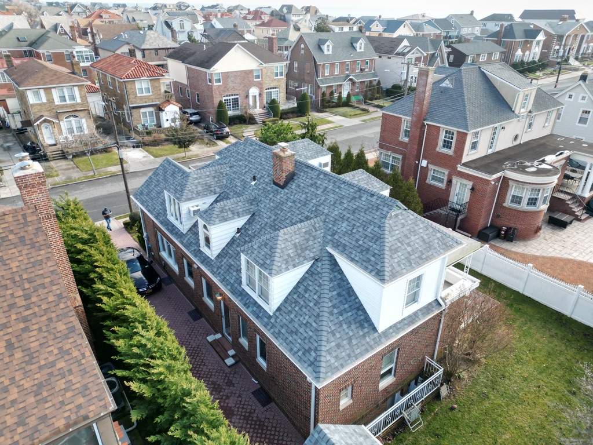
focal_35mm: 24
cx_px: 296
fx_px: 411
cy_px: 222
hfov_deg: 71.6
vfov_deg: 56.8
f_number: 1.7
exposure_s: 1/800
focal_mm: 6.72
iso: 200
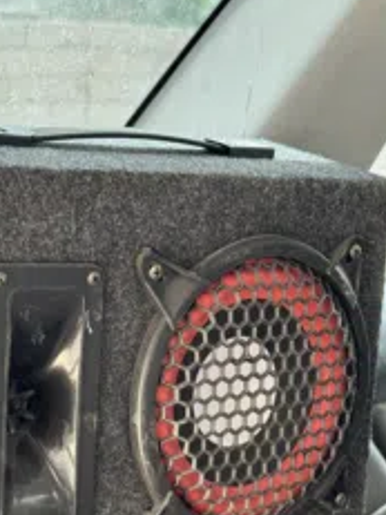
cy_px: 428
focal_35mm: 83
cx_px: 89
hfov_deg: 17.6
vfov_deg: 23.2
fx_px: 1235
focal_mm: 6.76
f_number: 1.78
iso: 80
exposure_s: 1/144
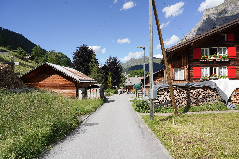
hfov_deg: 73.7
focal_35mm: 24
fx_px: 159
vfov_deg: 53.1
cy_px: 80
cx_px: 120
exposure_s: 1/100
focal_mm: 24
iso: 100
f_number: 14
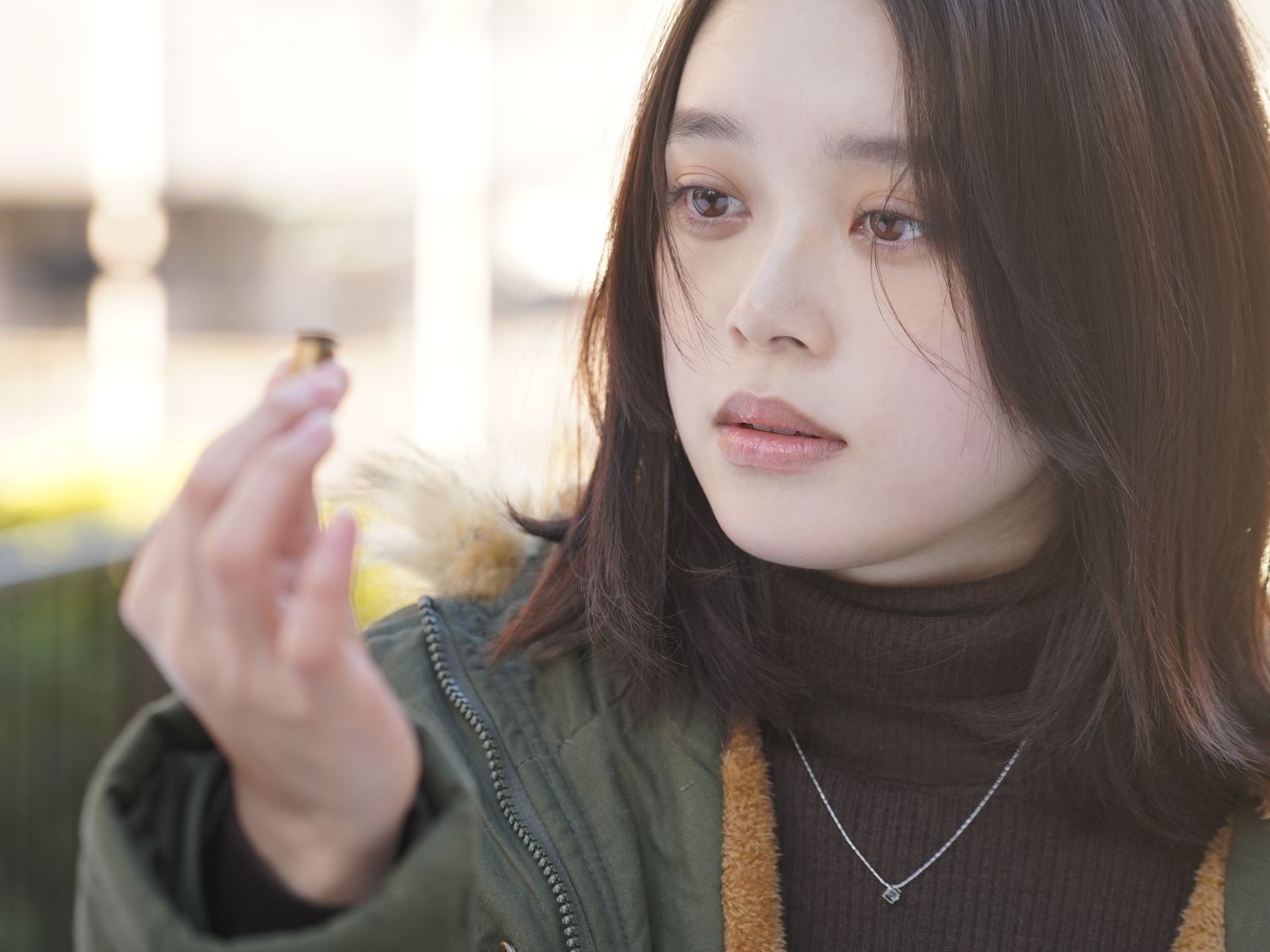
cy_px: 479
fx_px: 4329
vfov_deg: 12.6
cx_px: 617
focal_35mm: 118
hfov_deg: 16.7
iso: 800
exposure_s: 1/400
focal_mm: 108
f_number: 4.5
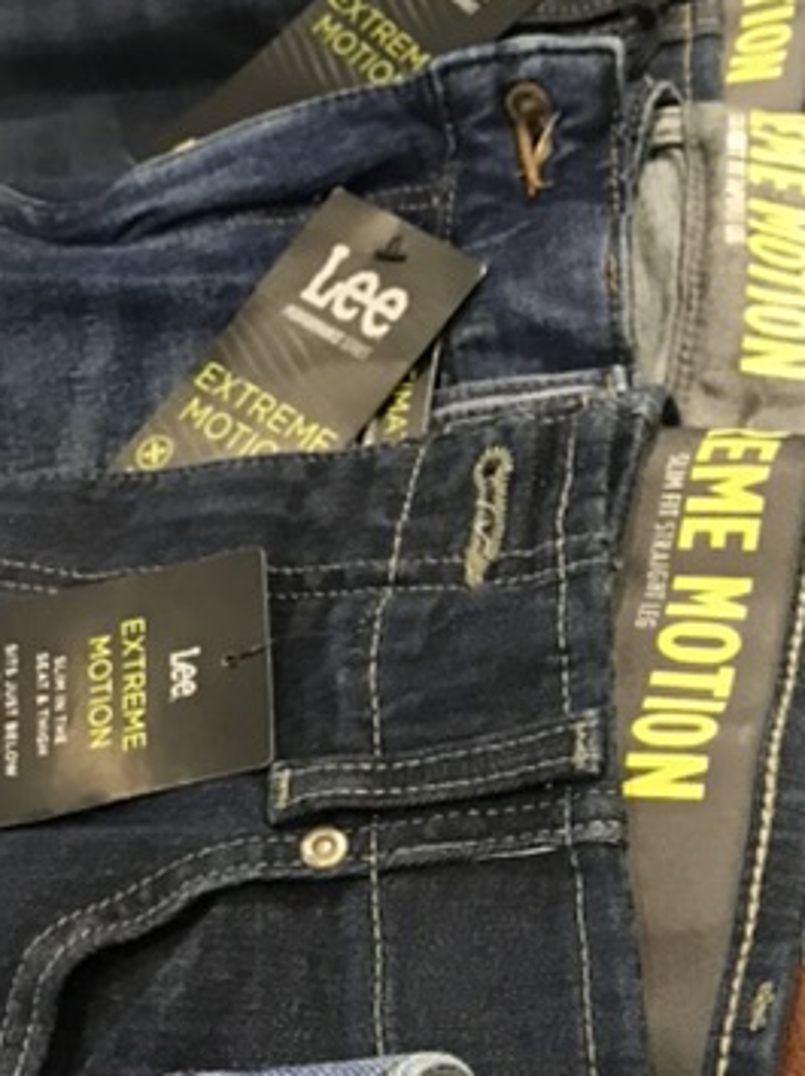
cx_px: 665
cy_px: 1003
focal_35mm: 81
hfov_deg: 18.0
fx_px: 2515
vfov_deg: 23.4
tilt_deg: -50.0
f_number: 1.8
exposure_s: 1/17
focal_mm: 3.99
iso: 100
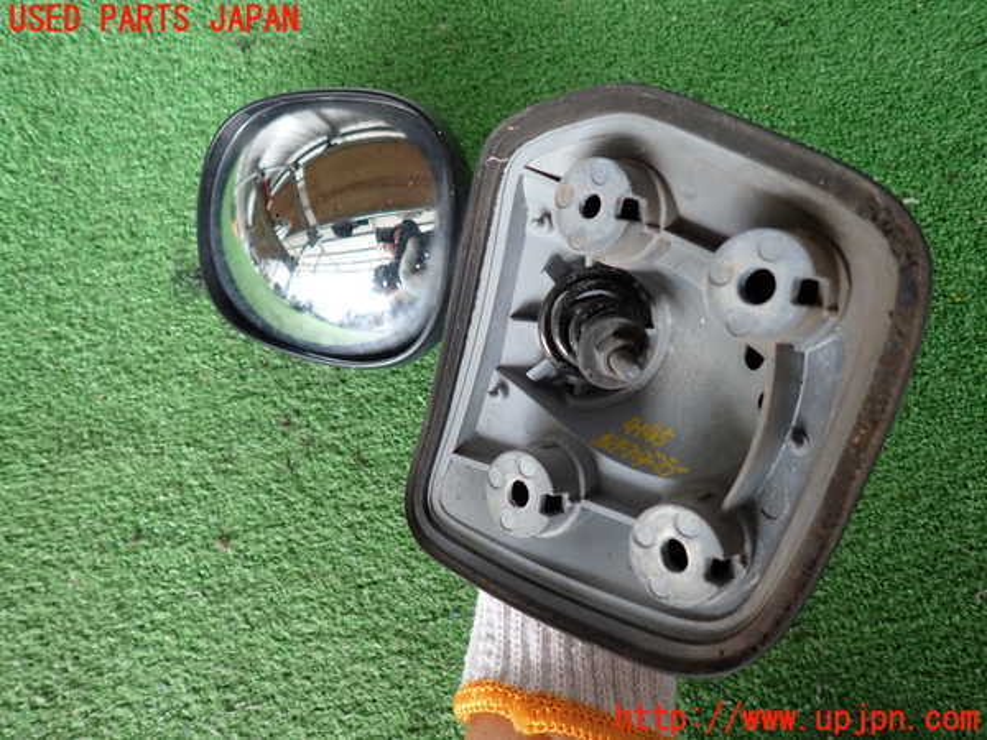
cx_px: 494
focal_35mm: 25
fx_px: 713
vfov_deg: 54.9
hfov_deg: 69.4
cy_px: 370
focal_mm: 4.5
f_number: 2
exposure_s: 1/60
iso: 100
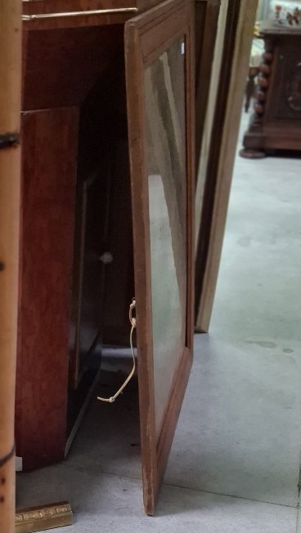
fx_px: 765
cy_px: 455
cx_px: 21
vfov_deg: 36.6
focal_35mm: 54
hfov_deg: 21.7
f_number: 1.8
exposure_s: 1/50
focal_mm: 4
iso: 500
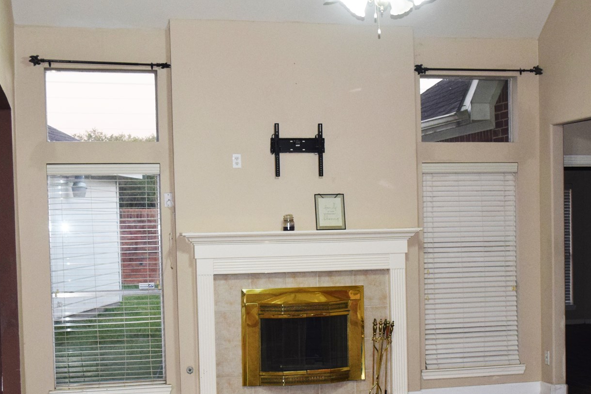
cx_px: 355
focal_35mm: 64
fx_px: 1051
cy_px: 294
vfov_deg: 21.1
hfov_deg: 31.3
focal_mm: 24
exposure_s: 1/100
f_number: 5
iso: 800
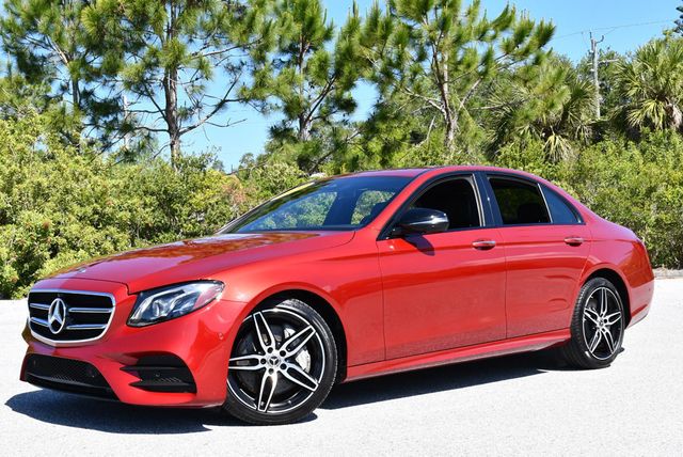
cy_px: 228
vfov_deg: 28.1
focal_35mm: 48
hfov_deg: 41.1
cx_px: 342
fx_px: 911
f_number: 8
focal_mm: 24
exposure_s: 1/250
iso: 200
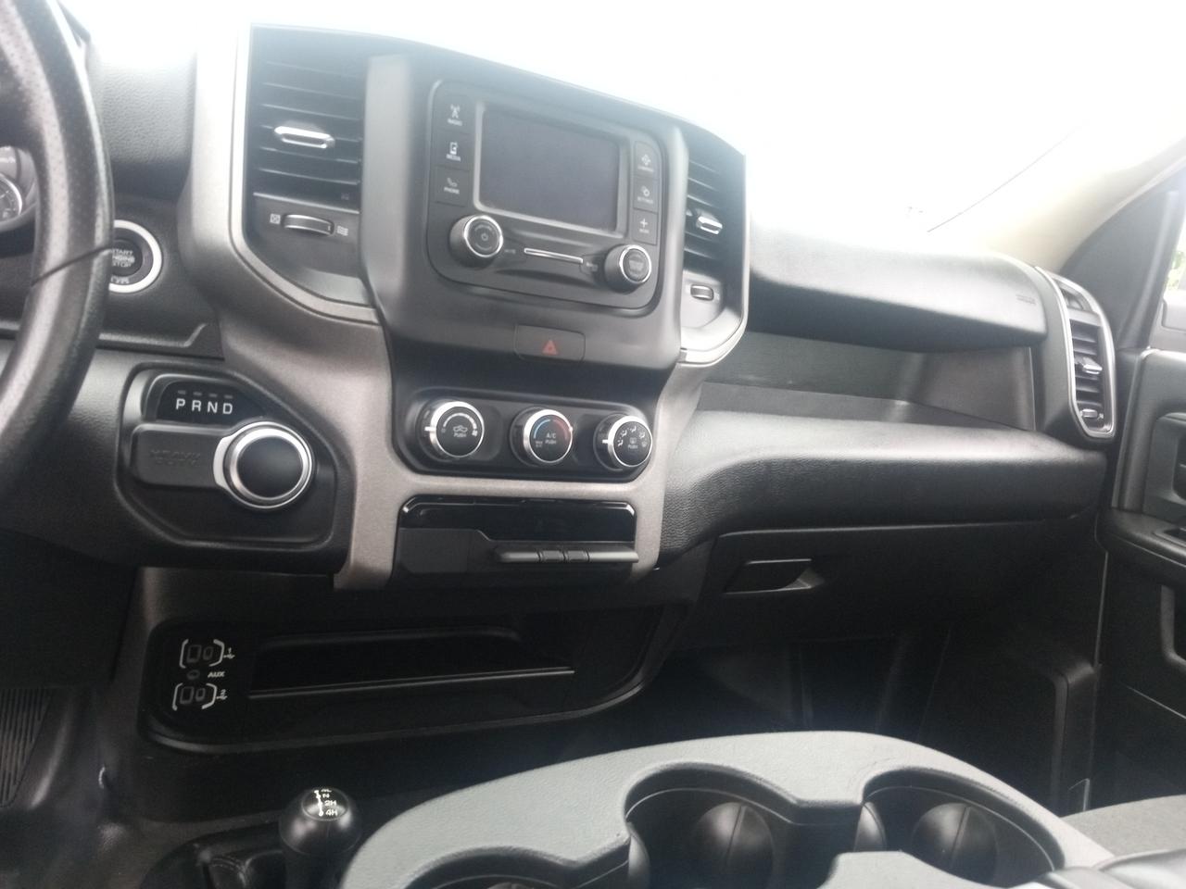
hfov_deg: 63.4
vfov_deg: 49.7
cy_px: 444
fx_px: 959
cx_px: 593
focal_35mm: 28
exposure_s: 1/60.2
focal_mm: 3.71
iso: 320
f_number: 2.2
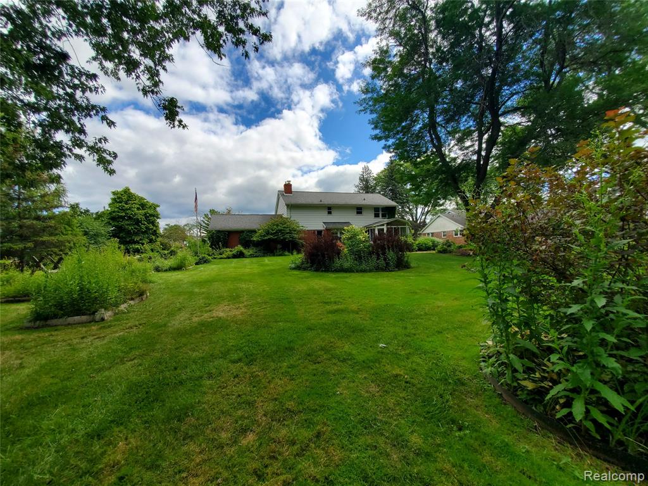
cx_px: 324
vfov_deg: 89.9
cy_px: 243
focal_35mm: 13
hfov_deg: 106.2
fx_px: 243
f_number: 2.2
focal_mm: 1.8
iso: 50
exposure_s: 1/1248
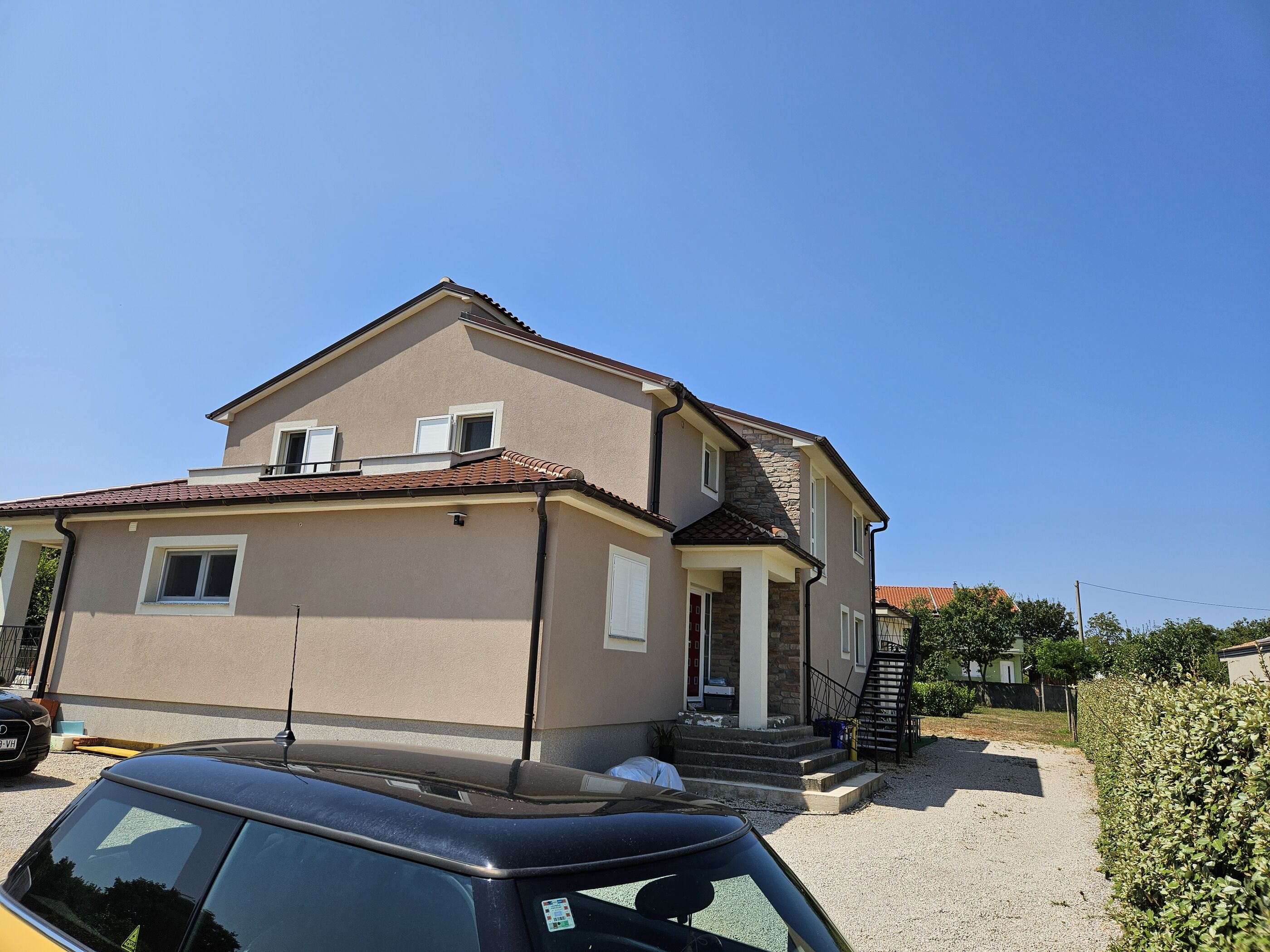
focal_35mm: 23
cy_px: 476
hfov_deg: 73.9
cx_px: 635
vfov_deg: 58.9
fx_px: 844
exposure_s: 1/2635
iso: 25
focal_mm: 5.4
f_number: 1.8
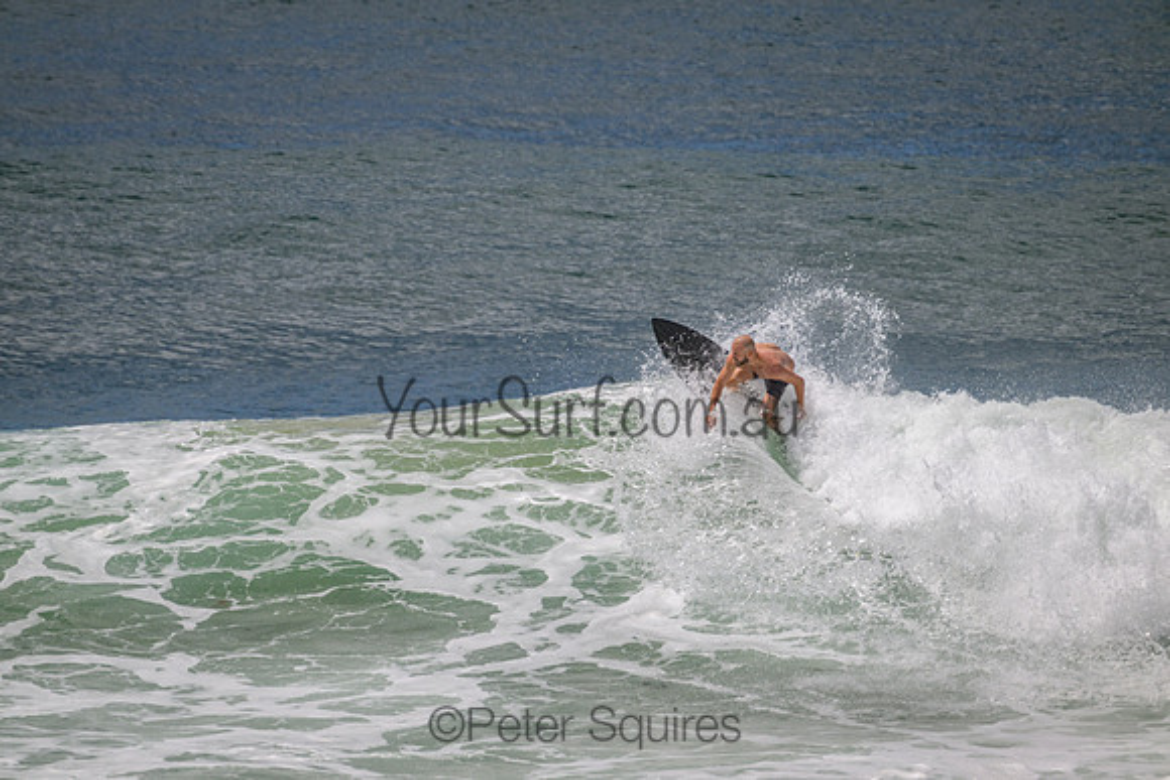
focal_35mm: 800
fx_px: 26005
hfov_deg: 2.6
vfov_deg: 1.7
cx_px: 585
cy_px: 390
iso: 450
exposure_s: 1/2000
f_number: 11
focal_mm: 800
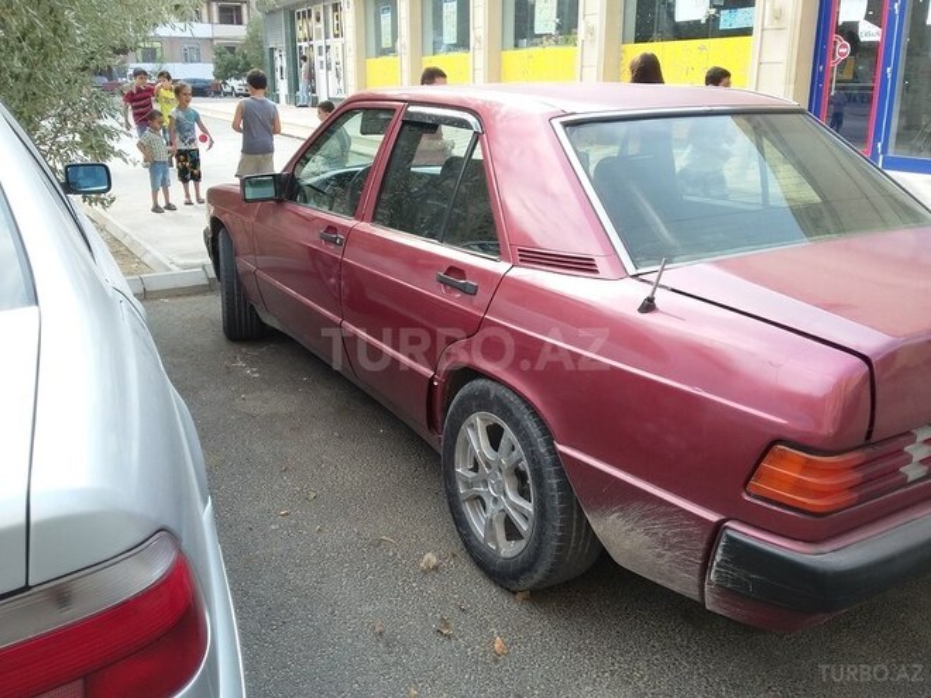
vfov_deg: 45.4
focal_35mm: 31
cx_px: 466
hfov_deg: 58.4
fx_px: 834
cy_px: 349
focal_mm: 3.3
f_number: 2.2
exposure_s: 1/118
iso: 50
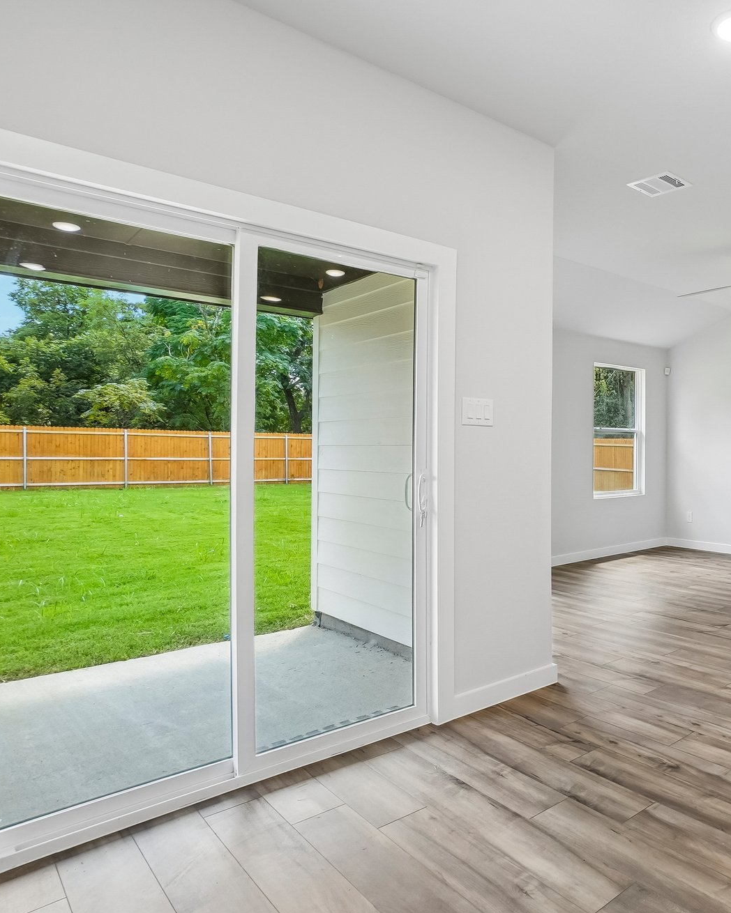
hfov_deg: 54.8
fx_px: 595
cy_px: 470
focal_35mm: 22
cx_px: 659
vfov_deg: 75.0
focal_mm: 10
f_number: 8
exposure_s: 1/50
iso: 400
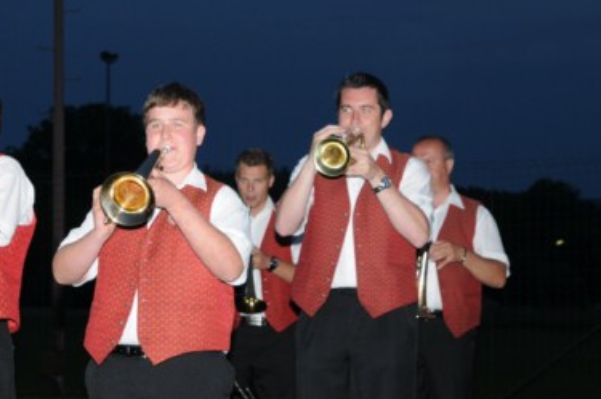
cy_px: 201
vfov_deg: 10.7
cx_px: 239
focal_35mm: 128
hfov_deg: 16.0
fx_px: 2134
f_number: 5
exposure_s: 1/60
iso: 200
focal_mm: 50
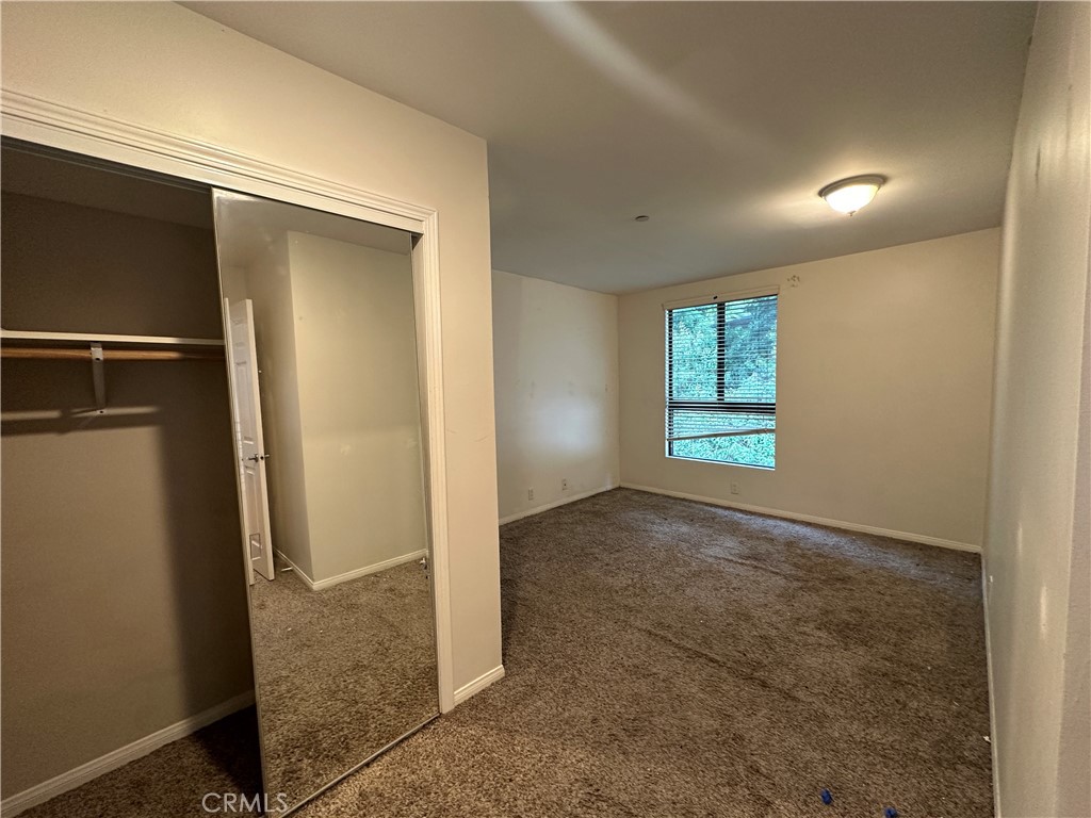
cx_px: 546
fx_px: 441
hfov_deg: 102.1
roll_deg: +1.2
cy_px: 409
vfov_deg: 85.7
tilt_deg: -2.5
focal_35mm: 14
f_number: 2.2
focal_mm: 2.22
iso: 250
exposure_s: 1/60
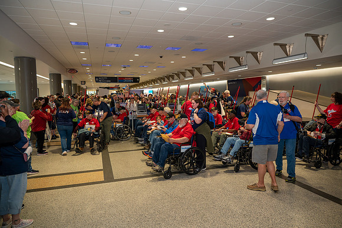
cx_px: 171
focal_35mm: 24
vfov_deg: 53.1
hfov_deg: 73.8
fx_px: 228
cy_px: 114
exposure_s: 1/40
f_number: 4.5
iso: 560
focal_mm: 24
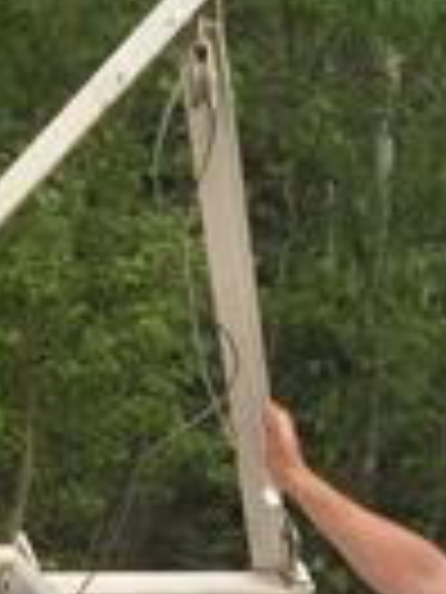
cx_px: 441
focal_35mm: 143
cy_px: 1066
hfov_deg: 10.3
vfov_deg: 12.6
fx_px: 2457
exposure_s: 1/1163
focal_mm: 4.15
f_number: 2.2
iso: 32
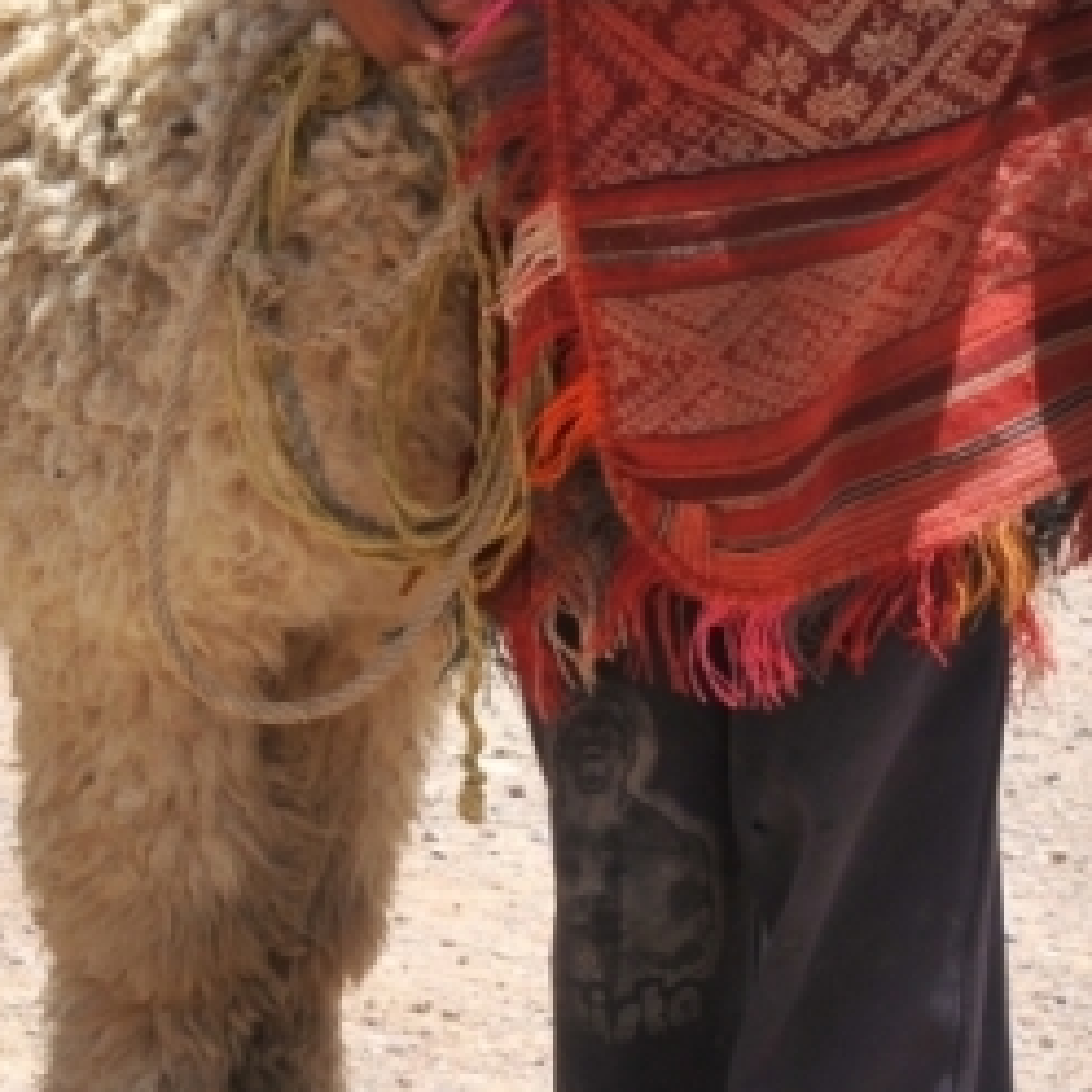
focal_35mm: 136
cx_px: 443
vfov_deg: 12.7
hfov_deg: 12.8
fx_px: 4854
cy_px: 105
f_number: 9.5
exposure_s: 1/350
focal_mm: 26
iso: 200
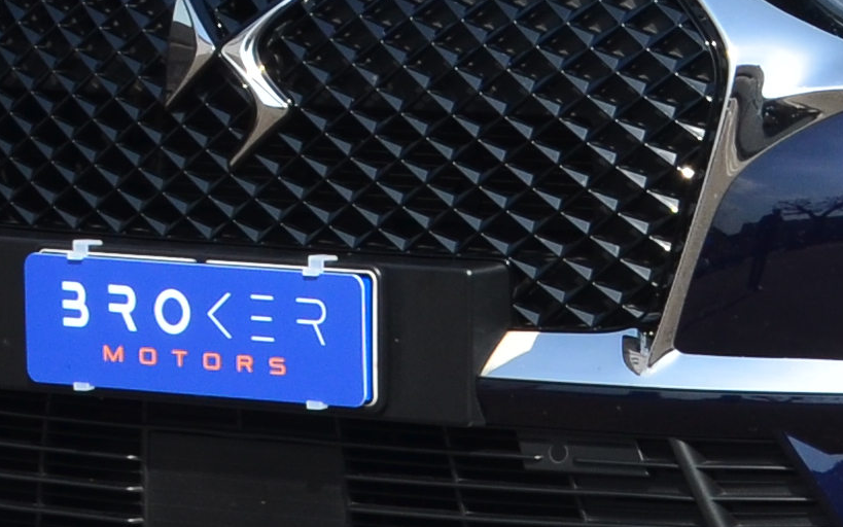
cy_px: 10
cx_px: 1406
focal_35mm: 312
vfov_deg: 4.2
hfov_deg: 6.6
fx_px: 7169
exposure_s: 1/250
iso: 220
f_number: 10
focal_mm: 34
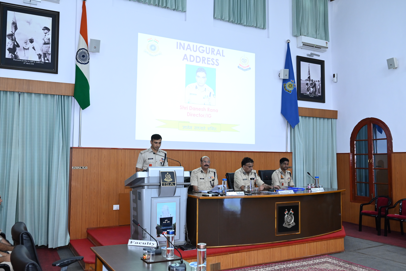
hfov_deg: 57.2
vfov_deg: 40.0
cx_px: 204
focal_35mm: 33
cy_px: 134
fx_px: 372
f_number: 4.5
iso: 2500
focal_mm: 32
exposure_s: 1/125
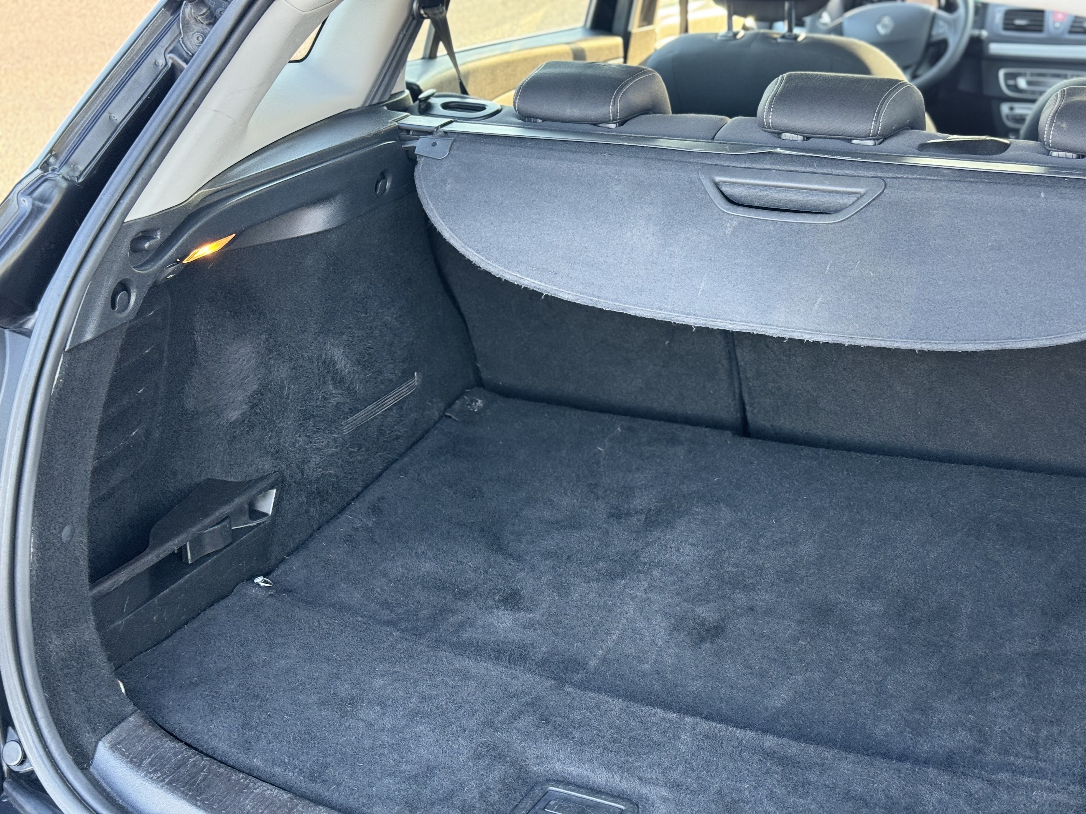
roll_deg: +1.9
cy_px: 407
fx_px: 1506
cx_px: 543
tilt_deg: -21.9
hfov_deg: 39.7
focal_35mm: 48
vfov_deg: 30.3
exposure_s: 1/62
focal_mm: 6.76
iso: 100
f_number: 1.78
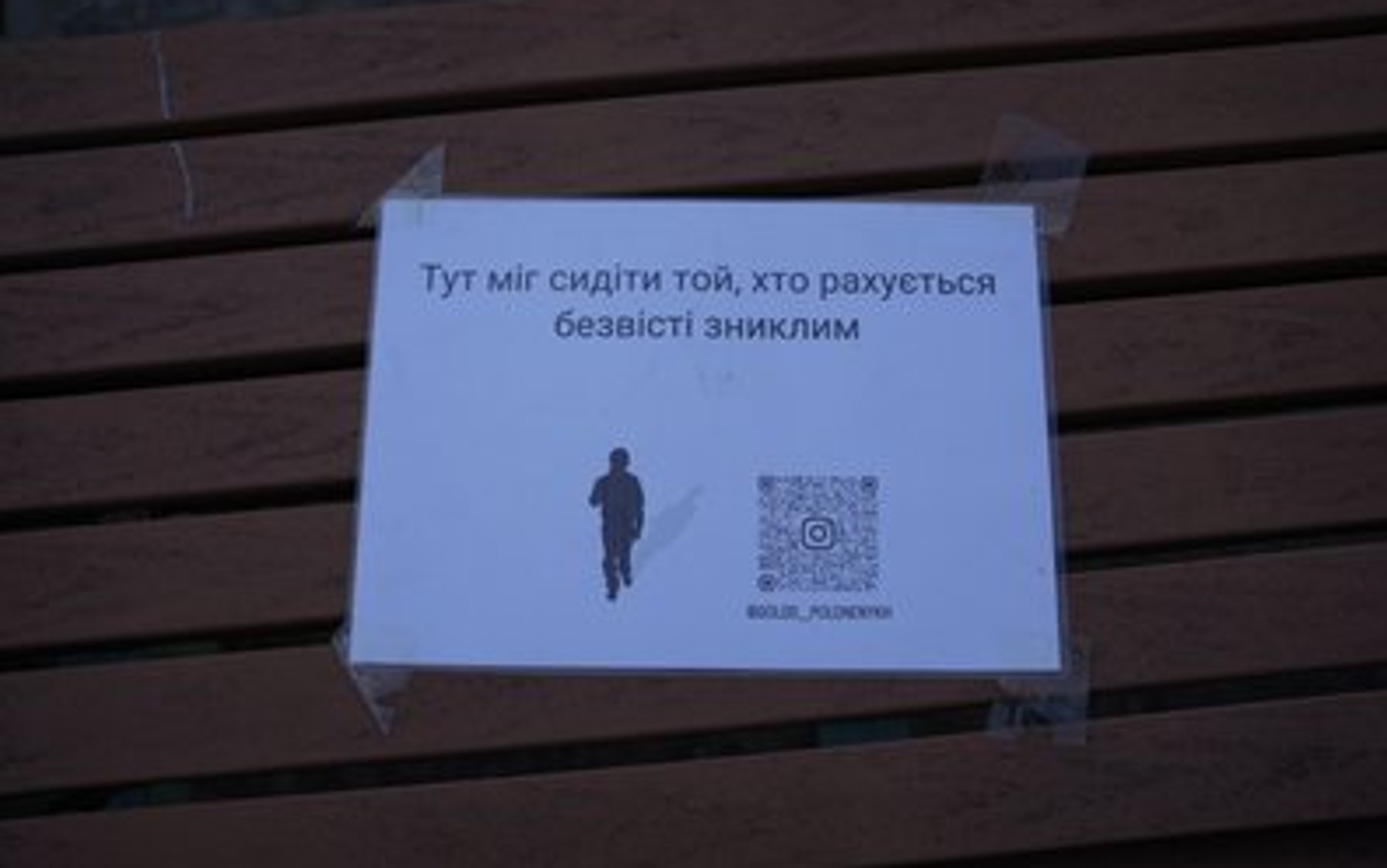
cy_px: 444
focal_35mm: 36
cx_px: 694
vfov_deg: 35.4
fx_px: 1362
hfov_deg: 54.0
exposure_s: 1/1000
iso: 100
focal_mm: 35
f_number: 2.2
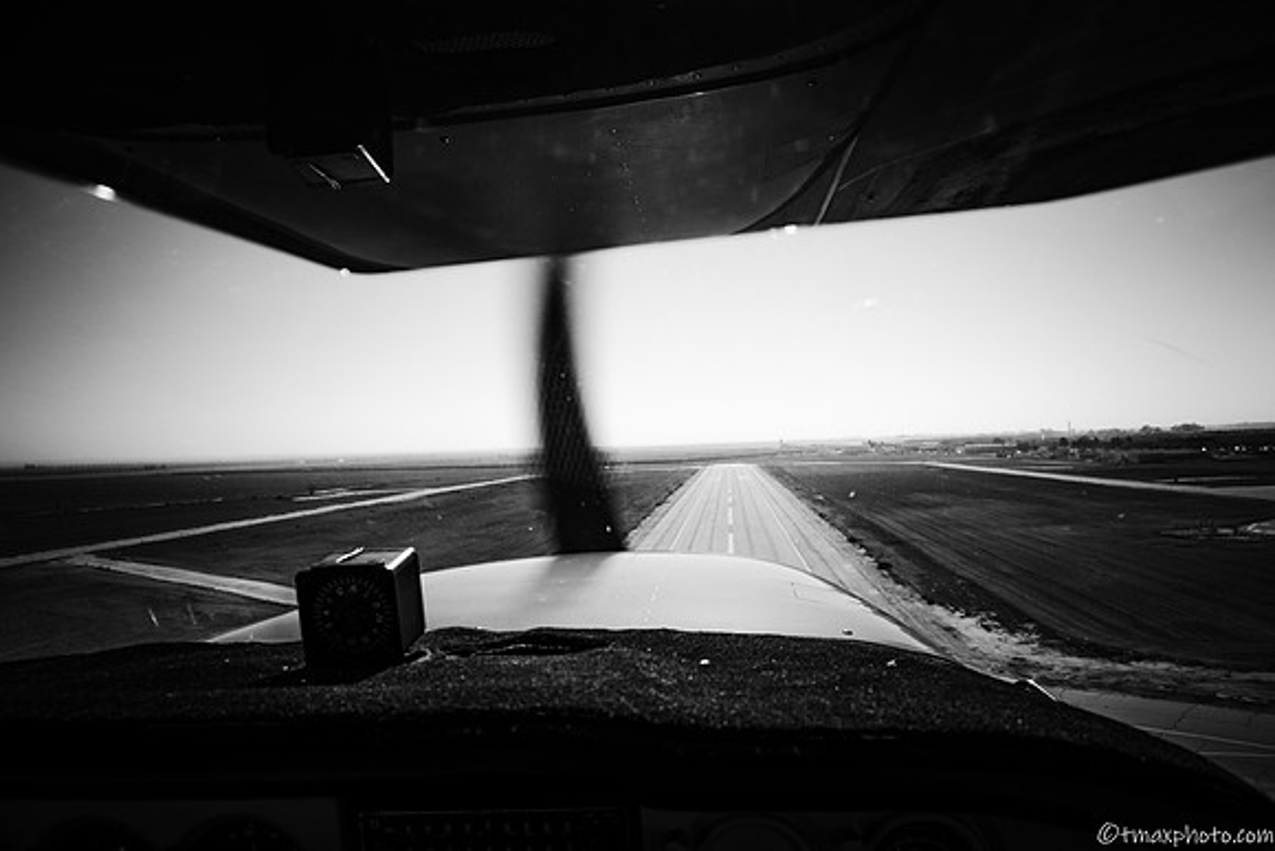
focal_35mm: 27
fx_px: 956
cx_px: 638
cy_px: 426
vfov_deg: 48.0
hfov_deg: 67.4
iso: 320
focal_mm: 18
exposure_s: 1/1500
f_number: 6.4
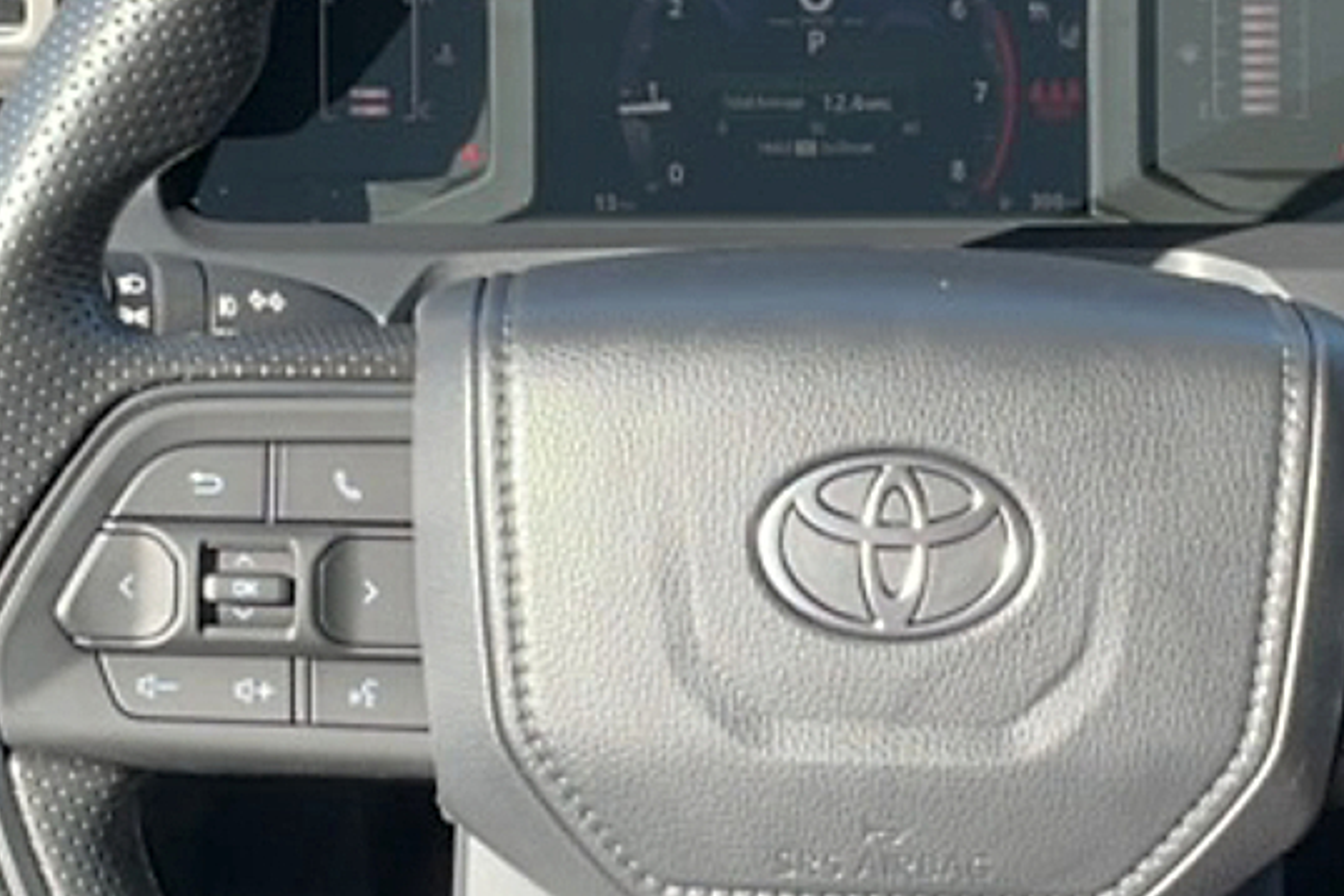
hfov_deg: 21.8
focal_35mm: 93
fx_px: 3472
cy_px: 443
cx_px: 861
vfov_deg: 14.7
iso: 20
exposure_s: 1/144
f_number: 1.8
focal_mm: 3
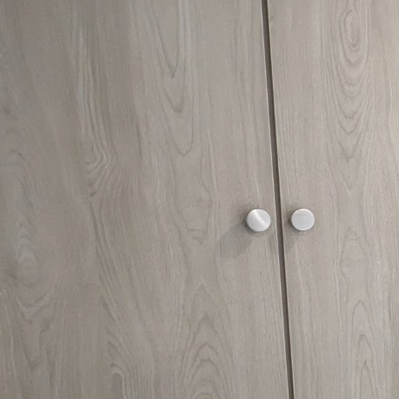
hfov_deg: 30.4
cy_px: 264
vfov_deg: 38.7
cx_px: 526
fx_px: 561
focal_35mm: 43
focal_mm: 2.35
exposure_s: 1/121
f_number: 2.2
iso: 407
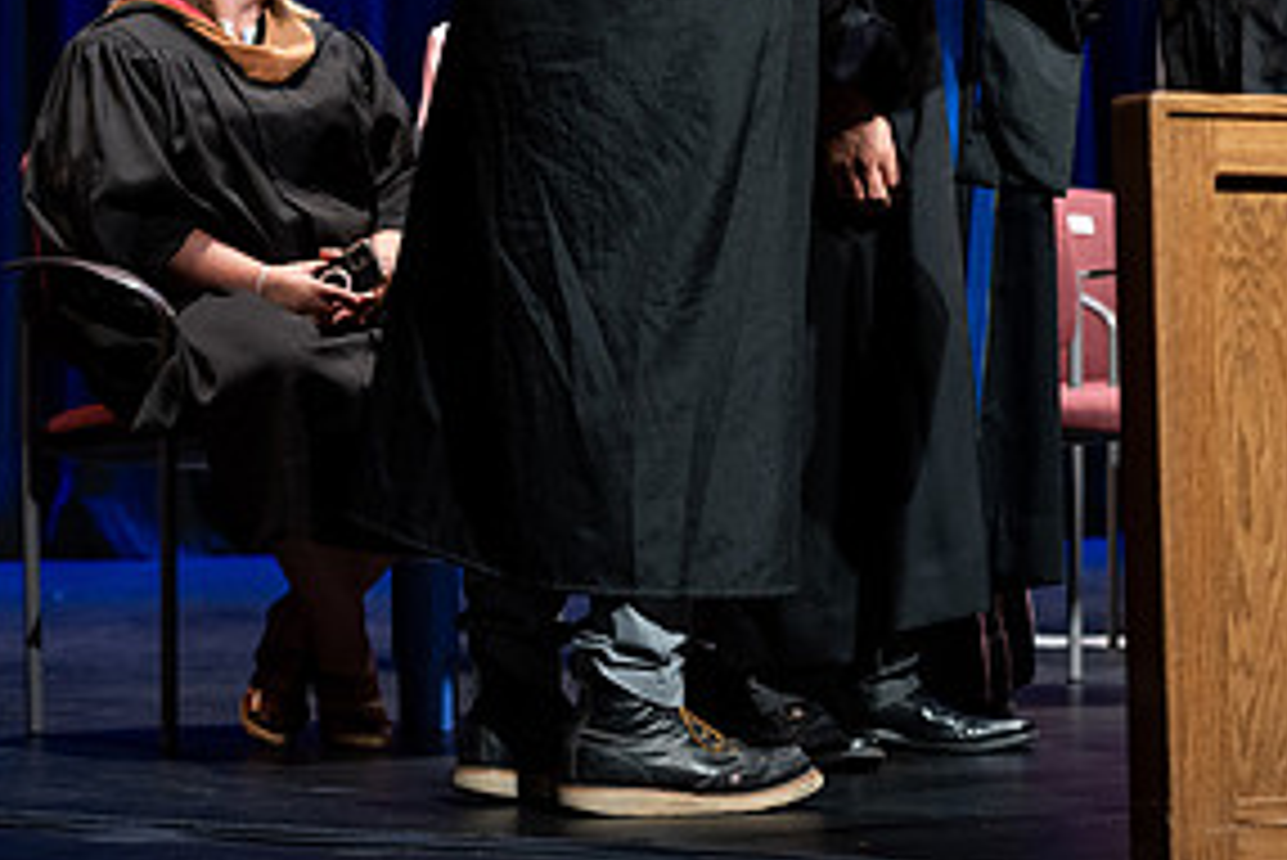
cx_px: 1012
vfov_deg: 9.6
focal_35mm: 142
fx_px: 5079
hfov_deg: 14.4
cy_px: 7
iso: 640
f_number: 2.8
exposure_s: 1/250
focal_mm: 70
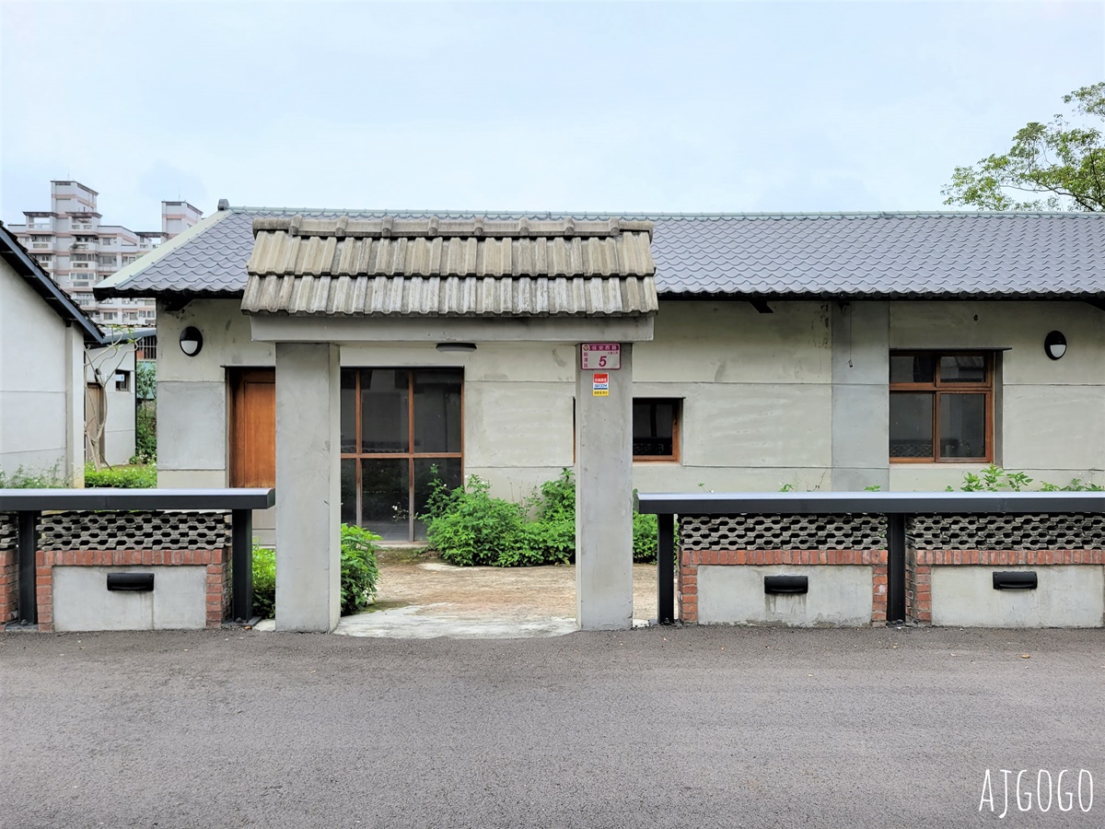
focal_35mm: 26
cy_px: 414
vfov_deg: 53.1
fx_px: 830
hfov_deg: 67.3
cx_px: 552
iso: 40
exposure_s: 1/1242
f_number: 1.8
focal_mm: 5.4
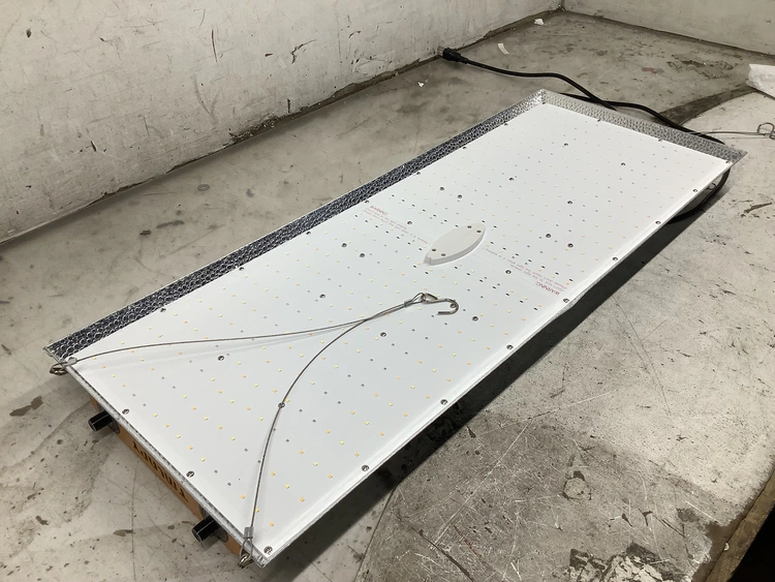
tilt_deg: -38.4
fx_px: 694
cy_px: 291
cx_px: 388
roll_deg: +0.0
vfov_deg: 45.5
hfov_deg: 58.3
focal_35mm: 31
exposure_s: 1/120
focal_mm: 3.3
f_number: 2.4
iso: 40
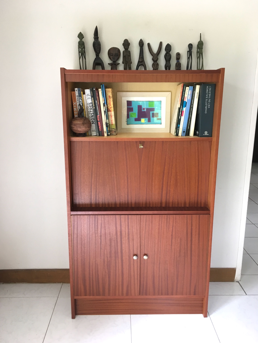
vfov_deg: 61.7
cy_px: 172
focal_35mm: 29
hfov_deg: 48.2
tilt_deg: -15.3
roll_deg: -0.6
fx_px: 288
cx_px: 129
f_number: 2.2
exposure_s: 1/33
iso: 100
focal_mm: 4.15
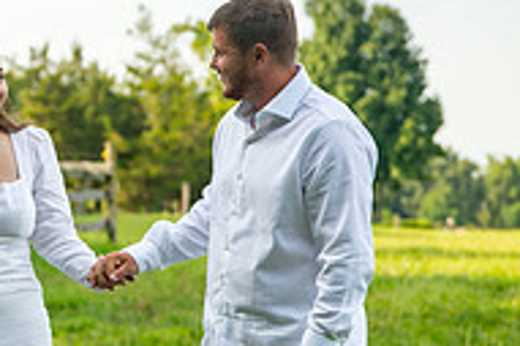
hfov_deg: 10.5
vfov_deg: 7.1
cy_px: 278
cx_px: -8
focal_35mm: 194
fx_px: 2800
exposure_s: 1/2500
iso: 400
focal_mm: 58
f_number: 2.8
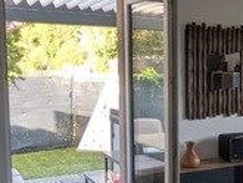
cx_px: 280
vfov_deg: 21.6
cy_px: 112
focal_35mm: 68
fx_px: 478
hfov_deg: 26.0
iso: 67
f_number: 2.2
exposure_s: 1/105
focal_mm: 1.85
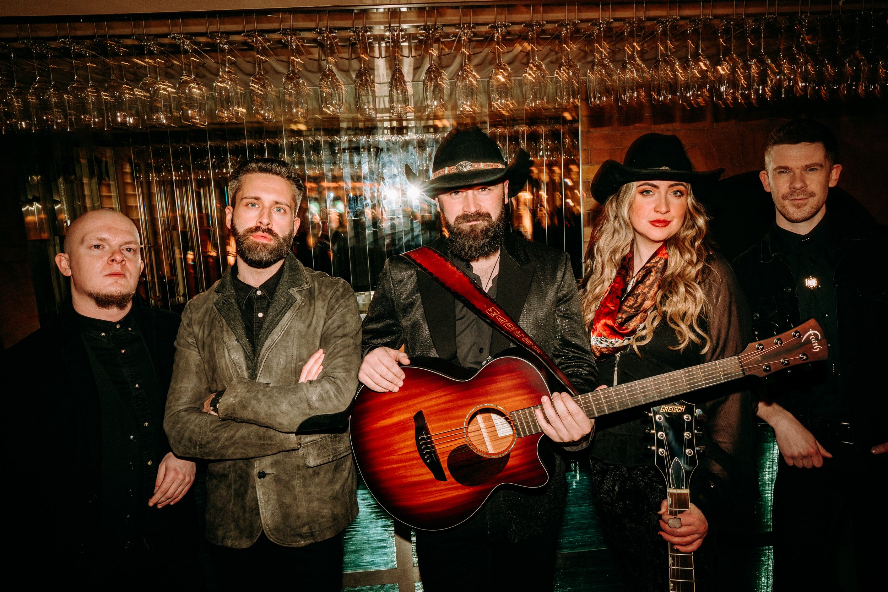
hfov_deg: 71.5
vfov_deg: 51.3
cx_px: 444
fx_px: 617
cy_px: 296
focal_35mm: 25
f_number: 9
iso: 800
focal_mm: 25
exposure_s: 1/15
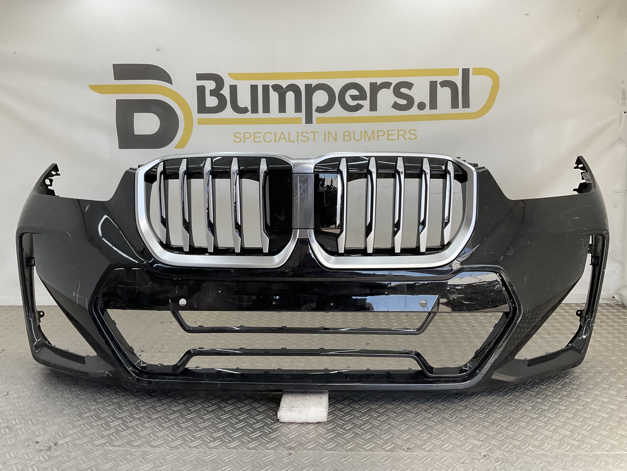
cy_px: 236
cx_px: 314
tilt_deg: -7.5
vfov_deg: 48.2
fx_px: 525
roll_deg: -0.5
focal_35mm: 29
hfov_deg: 61.7
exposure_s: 1/171
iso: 16
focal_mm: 3
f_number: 1.8
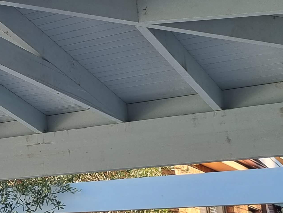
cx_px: -94
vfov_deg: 17.9
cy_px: 56
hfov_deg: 21.4
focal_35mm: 82
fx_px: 670
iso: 50
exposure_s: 1/326
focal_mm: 5.4
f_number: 1.8
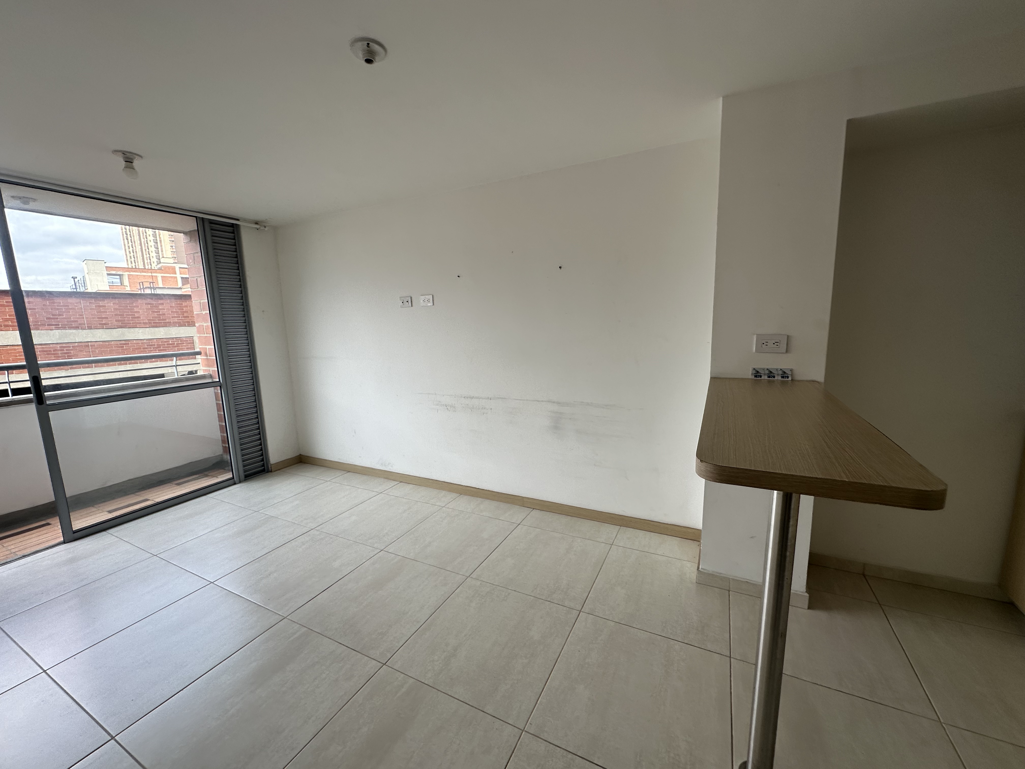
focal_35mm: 14
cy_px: 384
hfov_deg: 102.1
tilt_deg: -6.7
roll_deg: -0.3
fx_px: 415
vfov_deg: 85.7
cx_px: 512
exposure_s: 1/215
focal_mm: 2.22
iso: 40
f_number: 2.2
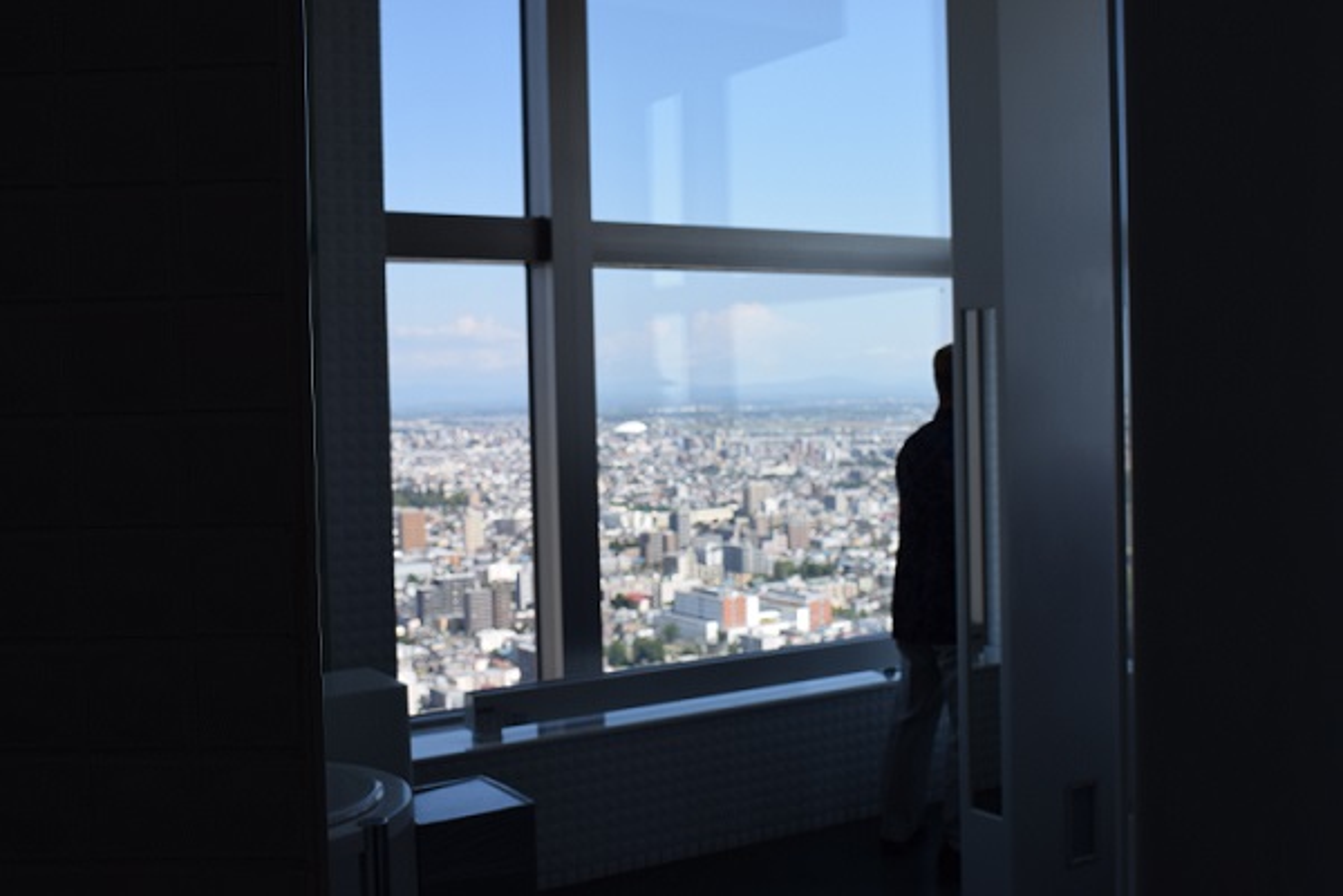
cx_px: 672
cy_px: 448
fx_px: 1455
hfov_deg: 49.6
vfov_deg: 34.2
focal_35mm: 39
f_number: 9
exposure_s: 1/320
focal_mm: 26
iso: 200
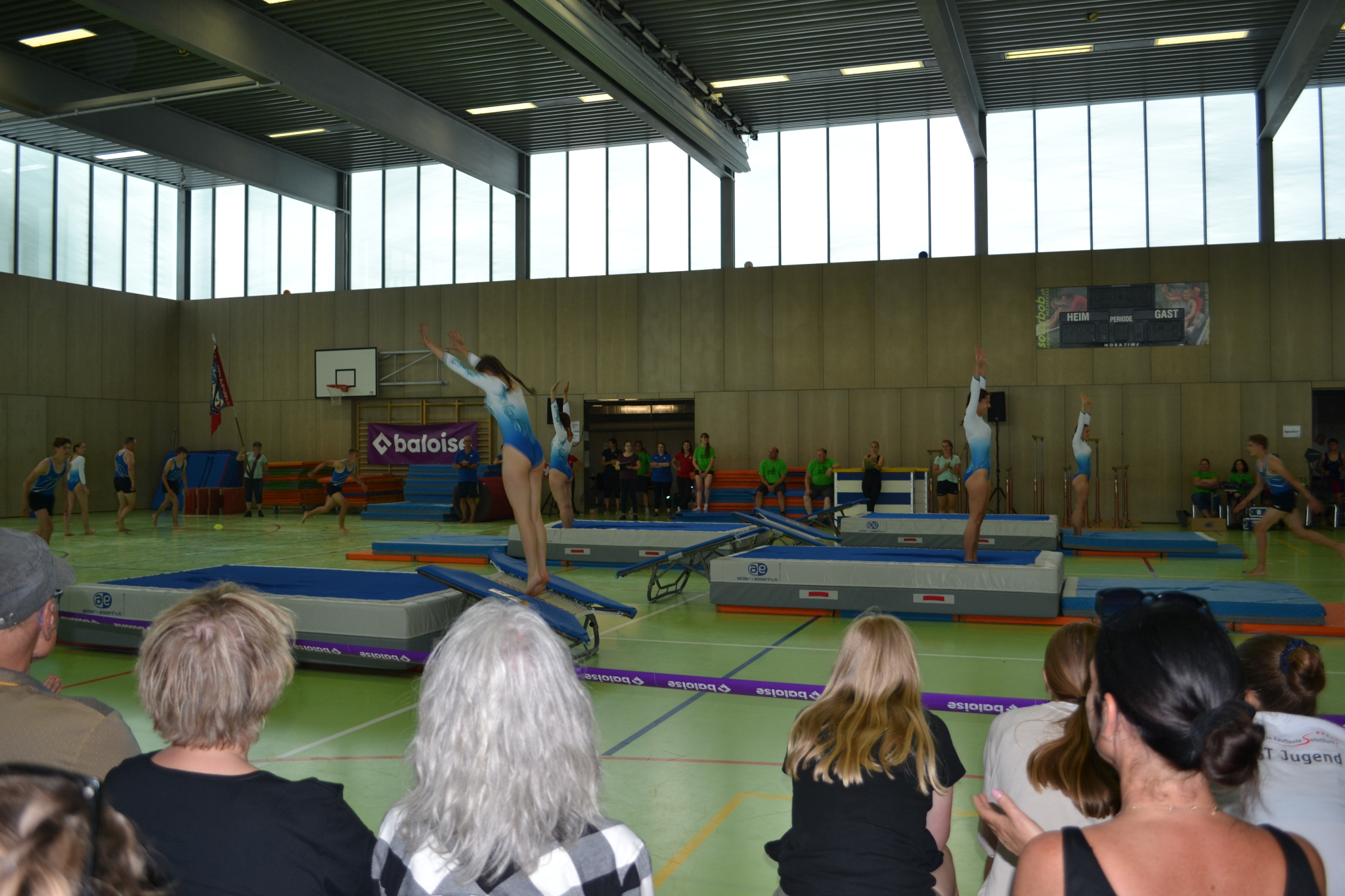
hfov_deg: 61.9
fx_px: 1121
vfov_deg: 43.6
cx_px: 672
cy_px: 448
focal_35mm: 30
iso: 110
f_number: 4
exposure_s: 1/125
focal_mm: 20
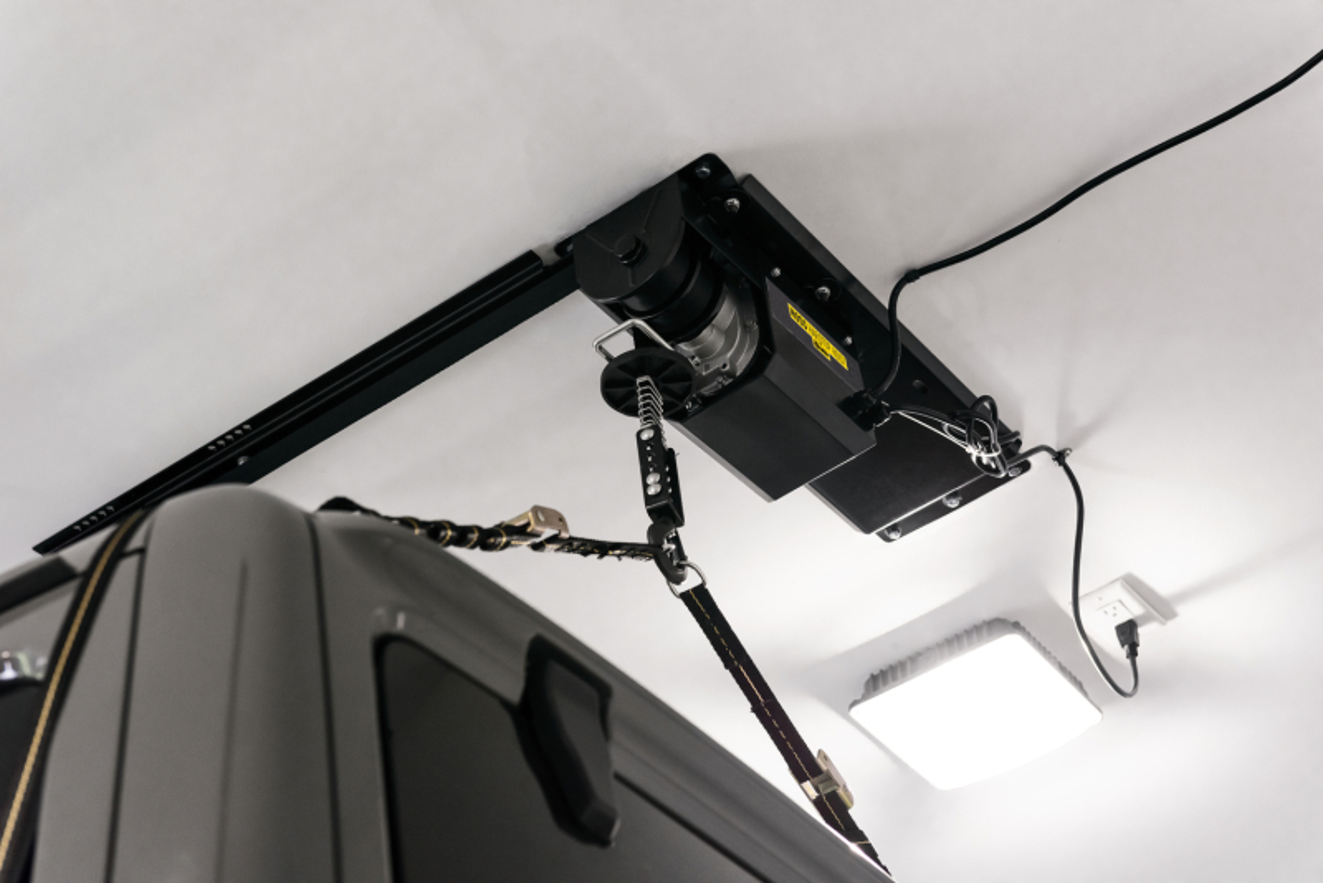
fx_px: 2573
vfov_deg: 19.5
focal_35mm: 70
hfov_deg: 28.8
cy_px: 442
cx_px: 662
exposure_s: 1/100
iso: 800
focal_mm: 70
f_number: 5.6
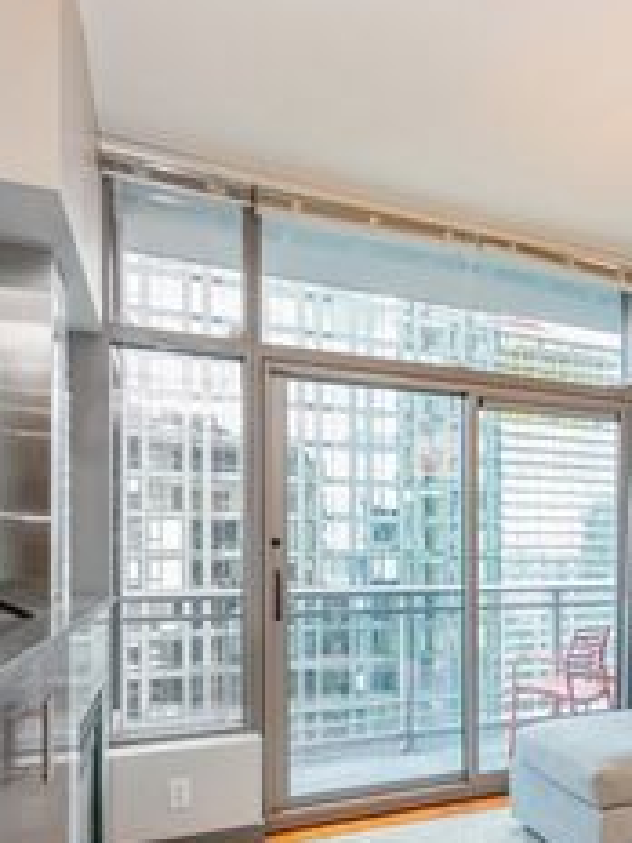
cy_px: 558
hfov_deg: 43.6
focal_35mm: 29
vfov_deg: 60.3
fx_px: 706
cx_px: 581
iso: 200
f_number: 8
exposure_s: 1/10
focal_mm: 14
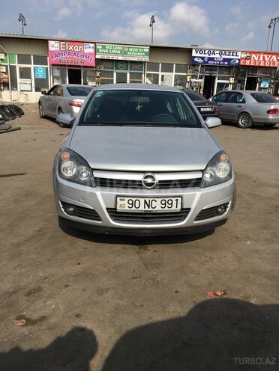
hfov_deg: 48.2
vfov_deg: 61.7
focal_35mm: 29
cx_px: 140
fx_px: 312
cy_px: 186
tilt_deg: -16.9
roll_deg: -3.2
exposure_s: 1/2198
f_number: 2.2
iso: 25
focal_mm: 4.15
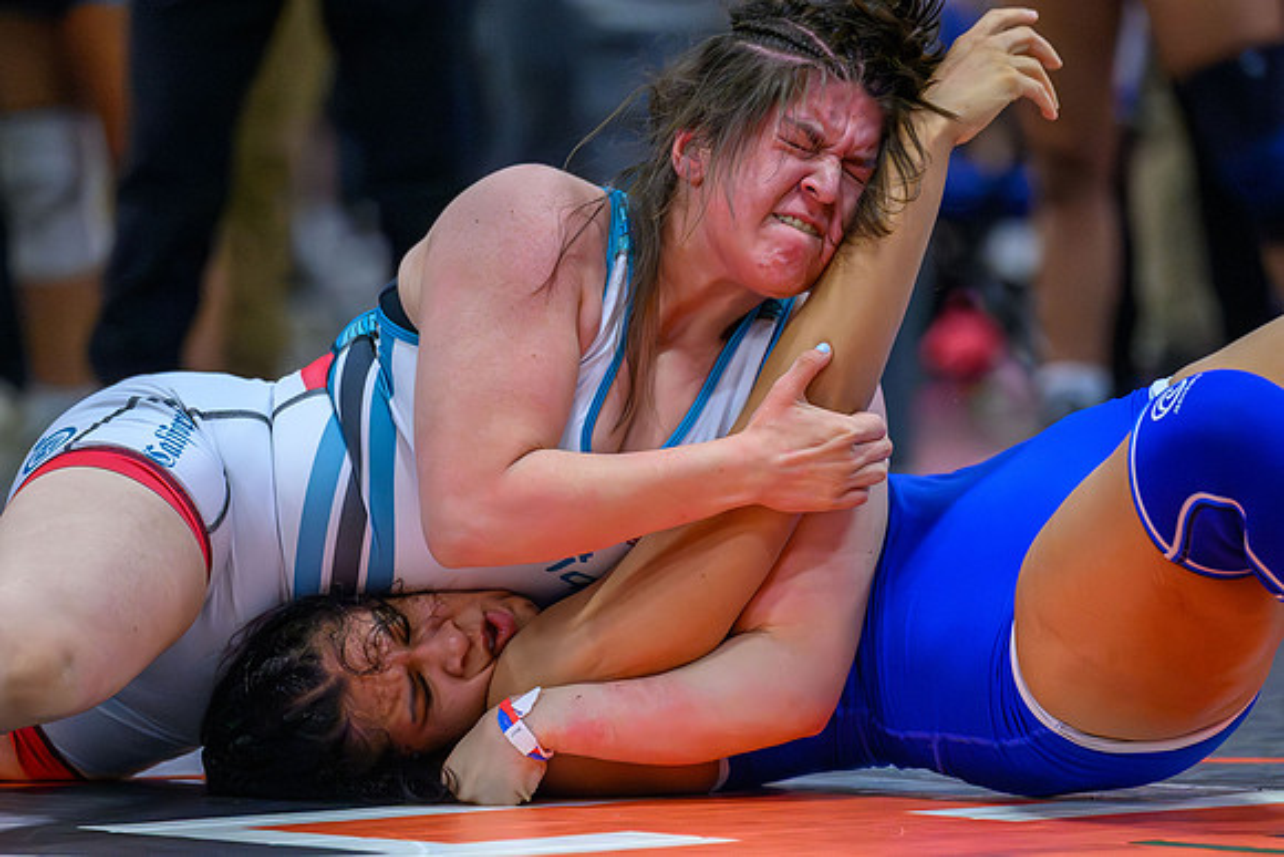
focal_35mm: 306
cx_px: 617
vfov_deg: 4.5
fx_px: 10898
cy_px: 655
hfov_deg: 6.7
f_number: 3.2
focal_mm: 200
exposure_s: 1/800
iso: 16000
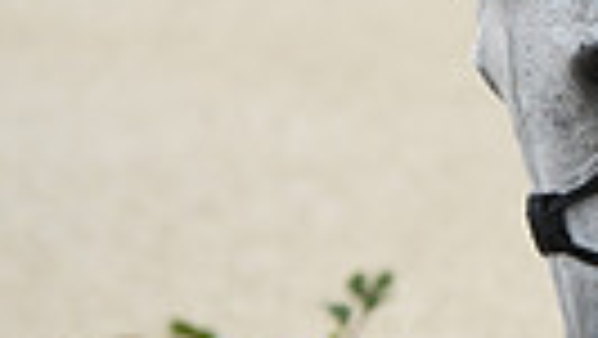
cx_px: 1106
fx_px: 11979
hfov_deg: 2.8
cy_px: -383
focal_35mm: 755
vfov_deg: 1.6
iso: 500
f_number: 5
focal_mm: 165
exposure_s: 1/800
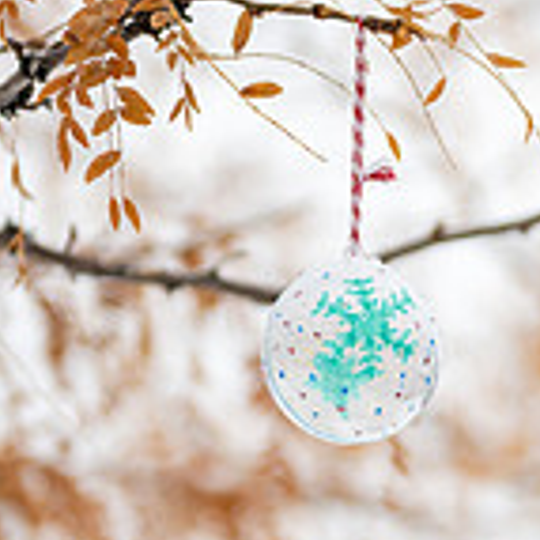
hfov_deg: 7.2
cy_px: 270
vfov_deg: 7.3
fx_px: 4253
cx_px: 536
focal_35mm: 241
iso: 200
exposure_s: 1/200
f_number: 2.8
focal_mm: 70
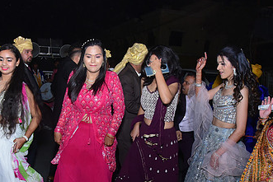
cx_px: 92
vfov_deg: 31.6
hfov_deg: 45.7
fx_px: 319
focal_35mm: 42
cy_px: 125
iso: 2000
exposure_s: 1/200
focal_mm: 24
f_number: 5.6
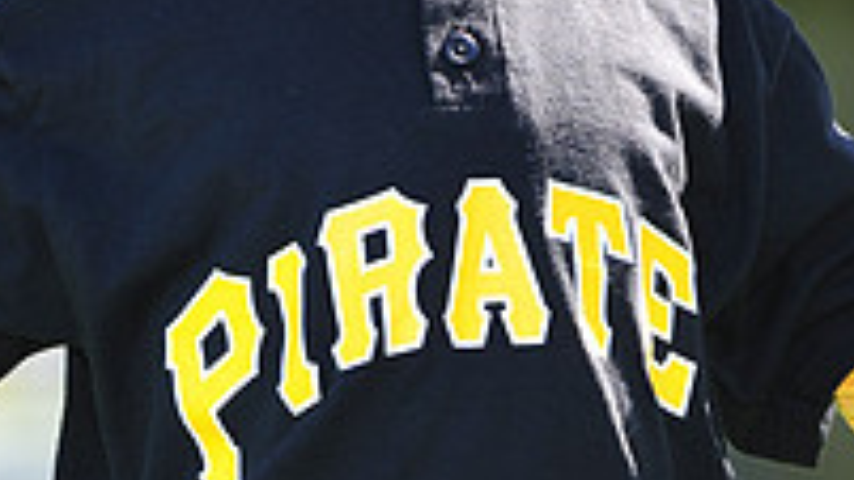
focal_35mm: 408
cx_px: 391
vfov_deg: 3.0
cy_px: -251
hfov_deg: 5.3
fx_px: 9238
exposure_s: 1/250
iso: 200
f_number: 4.5
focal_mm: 135
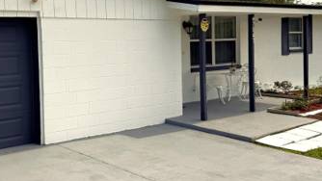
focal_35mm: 50
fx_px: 427
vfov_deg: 23.9
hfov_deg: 40.7
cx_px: 100
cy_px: 70
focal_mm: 6.76
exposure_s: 1/6711
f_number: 1.78
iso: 80
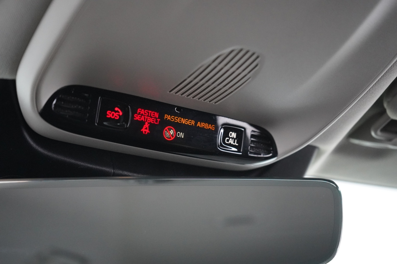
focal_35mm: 44
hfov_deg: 44.5
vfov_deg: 30.5
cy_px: 132
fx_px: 485
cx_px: 198
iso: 12800
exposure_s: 1/60
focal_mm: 44
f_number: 4.5
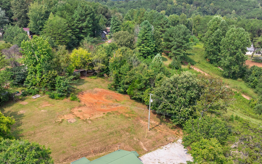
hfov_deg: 52.6
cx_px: 113
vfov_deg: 34.0
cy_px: 114
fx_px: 264
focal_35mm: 37
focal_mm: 12.29
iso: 100
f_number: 2.8
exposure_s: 1/100
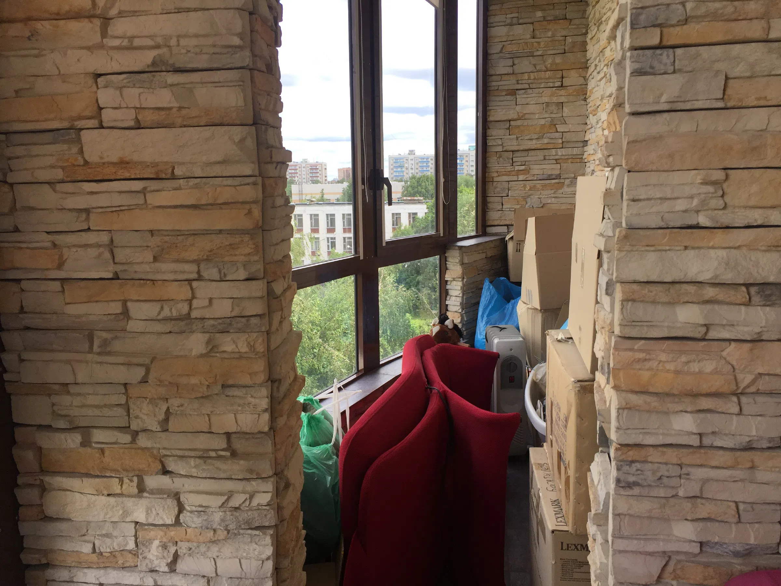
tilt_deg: -8.9
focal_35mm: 29
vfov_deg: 48.2
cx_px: 390
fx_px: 654
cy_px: 293
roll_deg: -0.2
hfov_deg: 61.7
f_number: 2.2
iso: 32
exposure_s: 1/455
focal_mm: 4.15
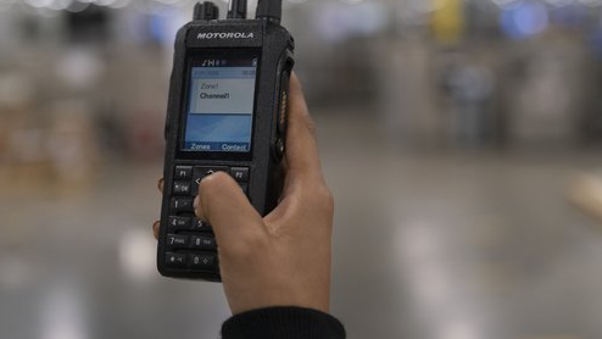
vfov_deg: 22.6
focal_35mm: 53
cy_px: 156
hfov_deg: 39.2
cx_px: 302
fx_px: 846
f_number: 2.8
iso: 1000
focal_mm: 50
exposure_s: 1/320
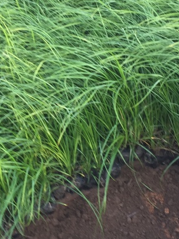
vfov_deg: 24.0
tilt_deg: -35.1
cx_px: 29
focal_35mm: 81
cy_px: 84
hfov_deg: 18.0
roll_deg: +6.6
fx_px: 559
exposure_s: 1/100
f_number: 2.2
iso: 50
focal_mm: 4.15
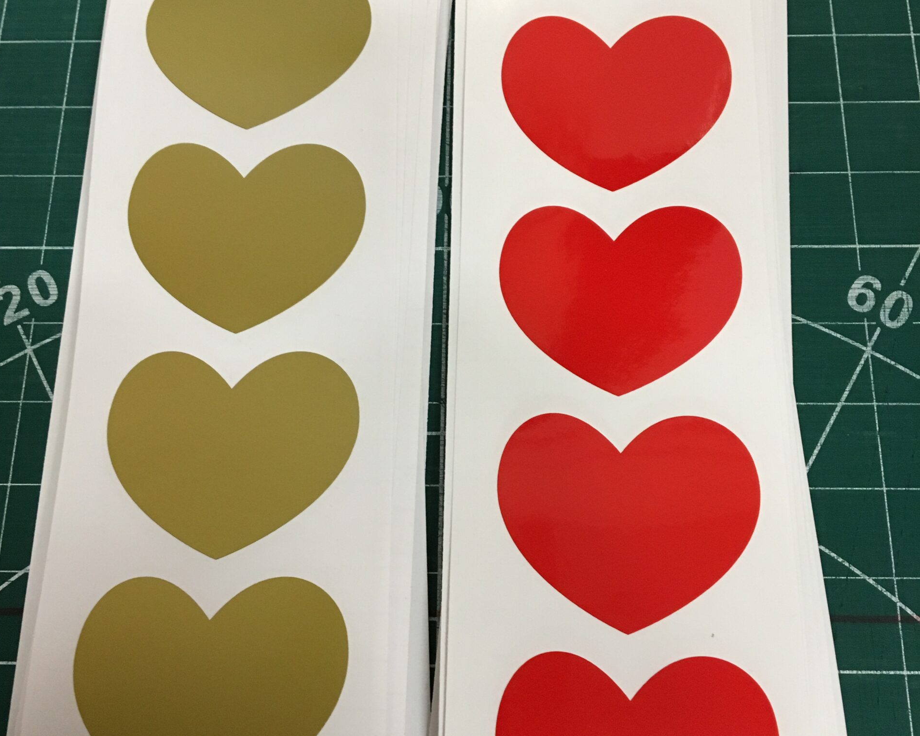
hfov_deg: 47.9
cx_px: 457
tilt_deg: -70.6
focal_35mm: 38
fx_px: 1035
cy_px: 386
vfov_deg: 39.2
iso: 160
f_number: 2.2
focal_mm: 4.15
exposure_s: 1/33
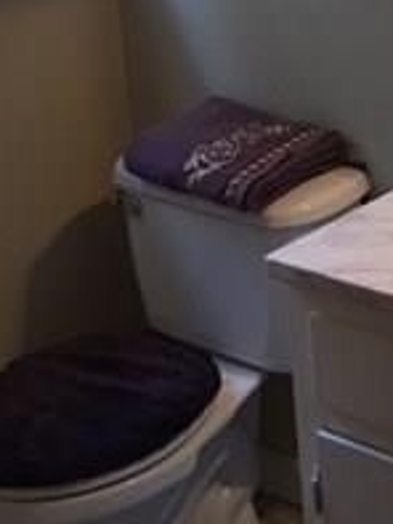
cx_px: 374
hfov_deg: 15.5
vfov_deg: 19.7
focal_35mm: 94
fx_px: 1421
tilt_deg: -8.9
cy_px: -93
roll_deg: +4.1
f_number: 2.2
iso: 80
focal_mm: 4.15
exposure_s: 1/8
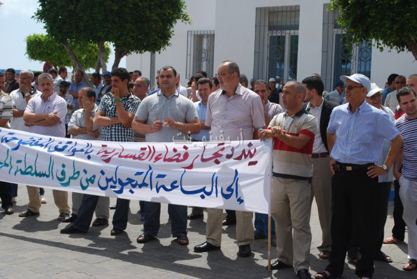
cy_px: 140
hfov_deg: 36.8
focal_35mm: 54
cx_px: 208
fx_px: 626
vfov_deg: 25.1
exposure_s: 1/250
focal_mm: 36
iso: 100
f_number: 8
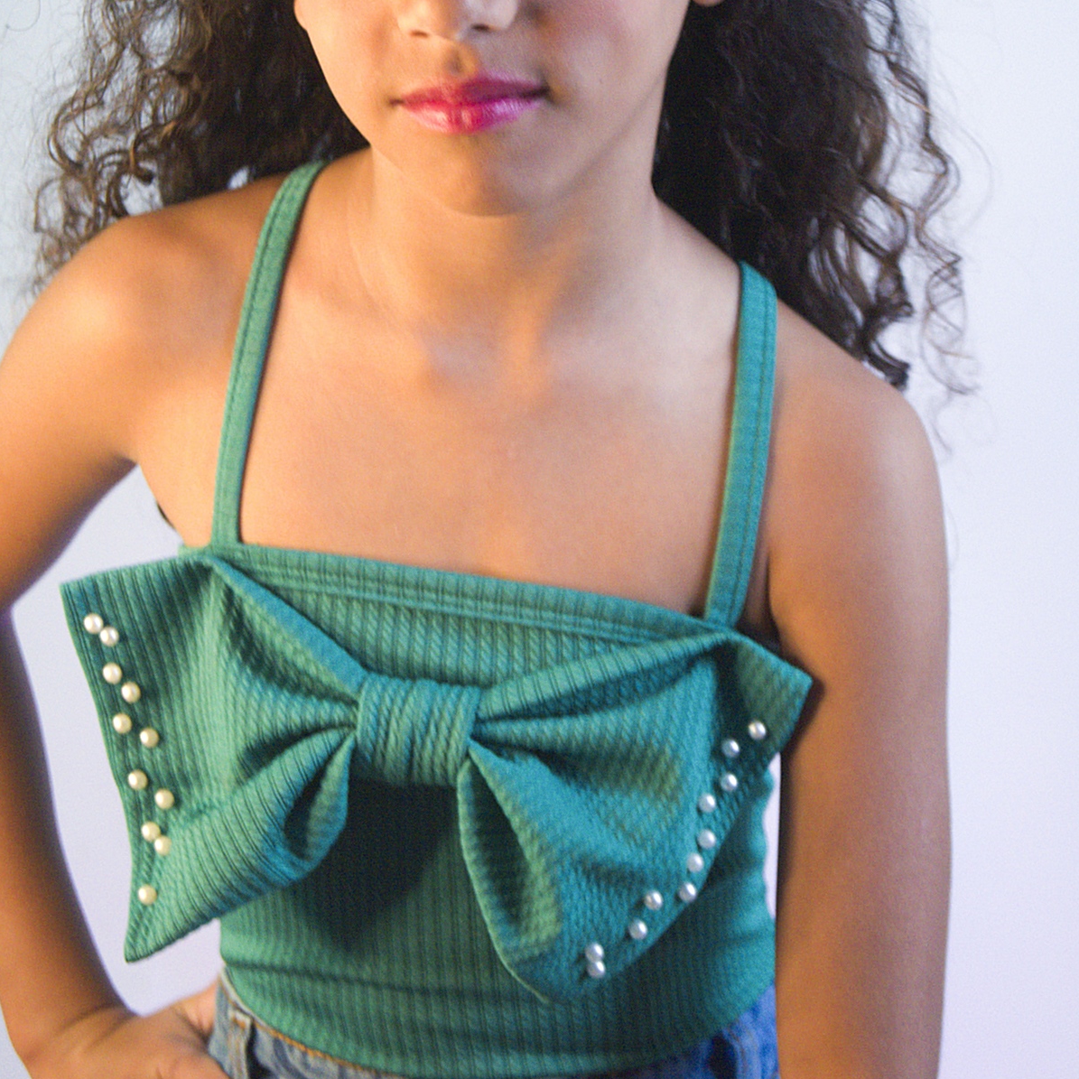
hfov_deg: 18.1
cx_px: 540
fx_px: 3385
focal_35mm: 96
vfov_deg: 18.0
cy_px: 271
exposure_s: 1/80
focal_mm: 50
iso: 640
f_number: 7
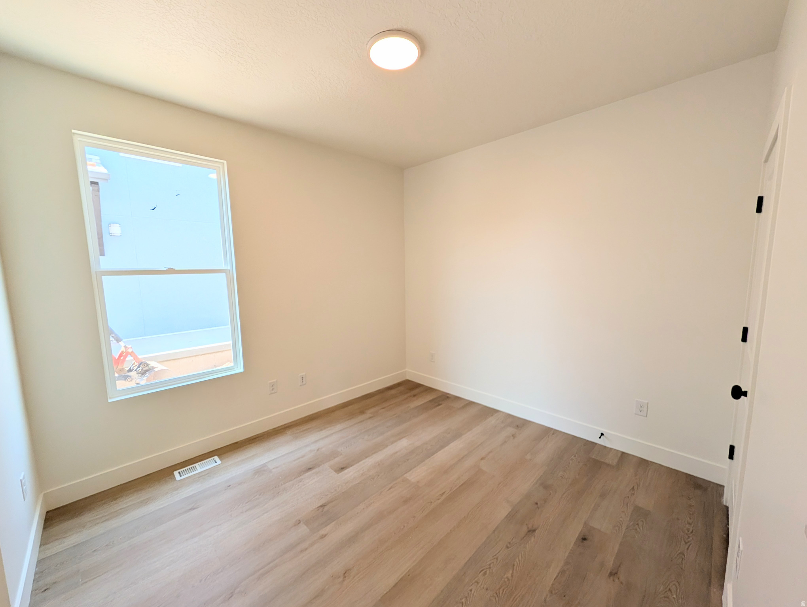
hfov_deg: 110.5
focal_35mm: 12
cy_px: 304
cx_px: 404
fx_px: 280
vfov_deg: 94.6
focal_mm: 2.02
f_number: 1.7
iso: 57
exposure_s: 1/464
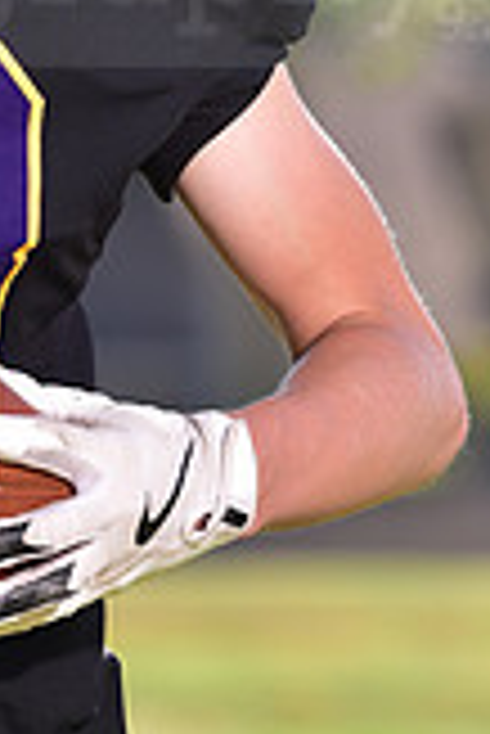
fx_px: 12325
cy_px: -77
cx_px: -151
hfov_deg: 2.3
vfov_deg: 3.4
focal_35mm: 605
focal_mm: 170
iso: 100
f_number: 5.6
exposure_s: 1/250
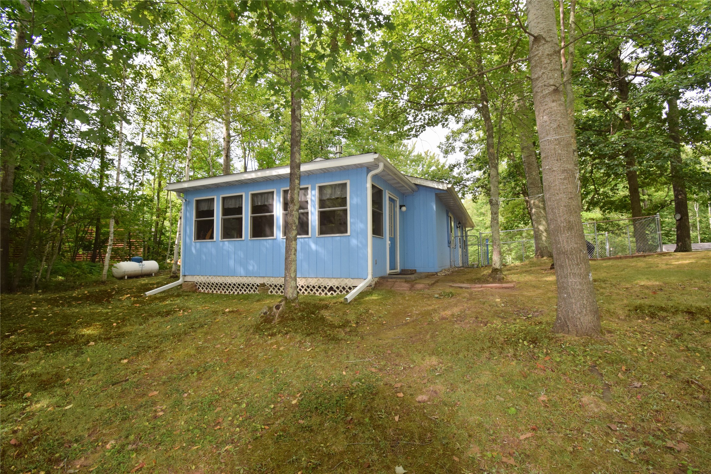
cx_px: 356
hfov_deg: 100.4
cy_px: 237
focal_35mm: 15
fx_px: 296
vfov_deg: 77.3
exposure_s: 1/200
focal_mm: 10
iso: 320
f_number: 9
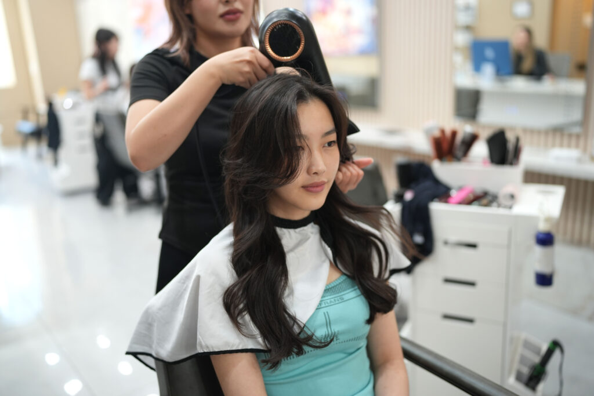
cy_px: 198
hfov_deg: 54.4
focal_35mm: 35
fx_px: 578
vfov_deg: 37.9
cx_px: 297
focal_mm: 35
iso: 400
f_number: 1.4
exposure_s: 1/250
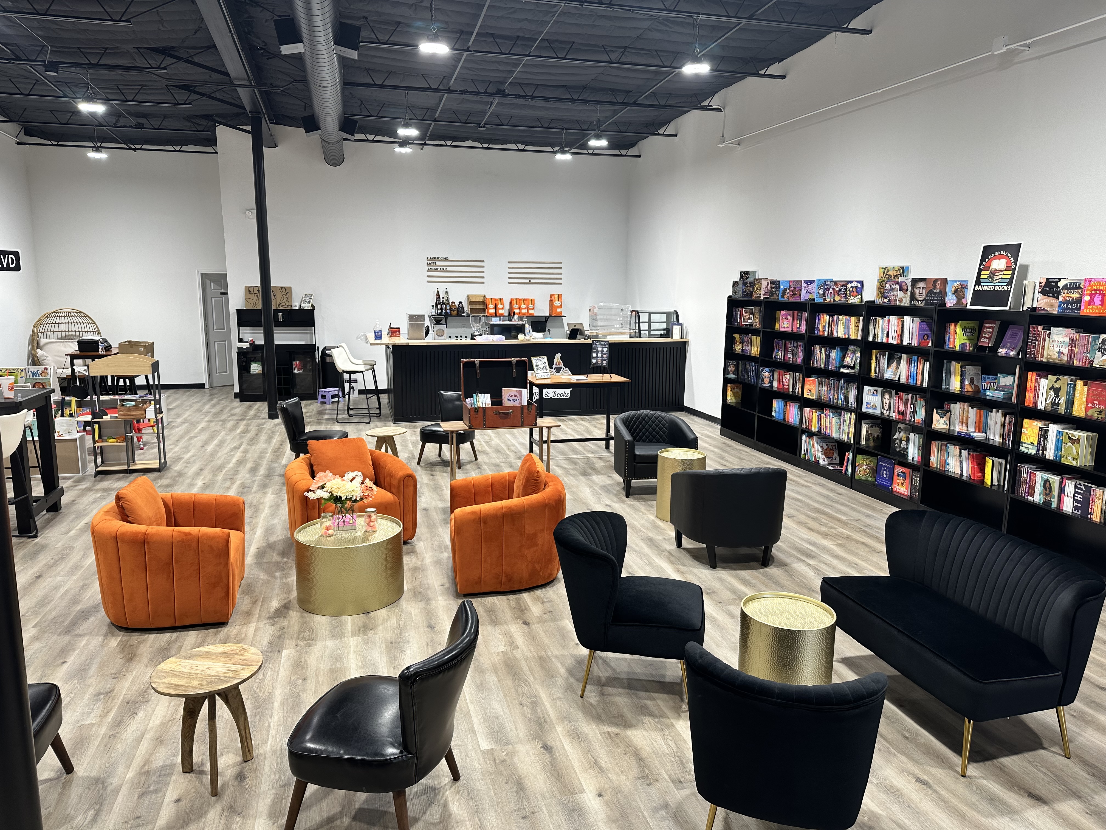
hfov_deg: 71.6
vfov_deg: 56.8
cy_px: 415
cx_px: 553
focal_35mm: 24
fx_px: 767
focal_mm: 6.86
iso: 64
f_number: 1.78
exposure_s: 1/121
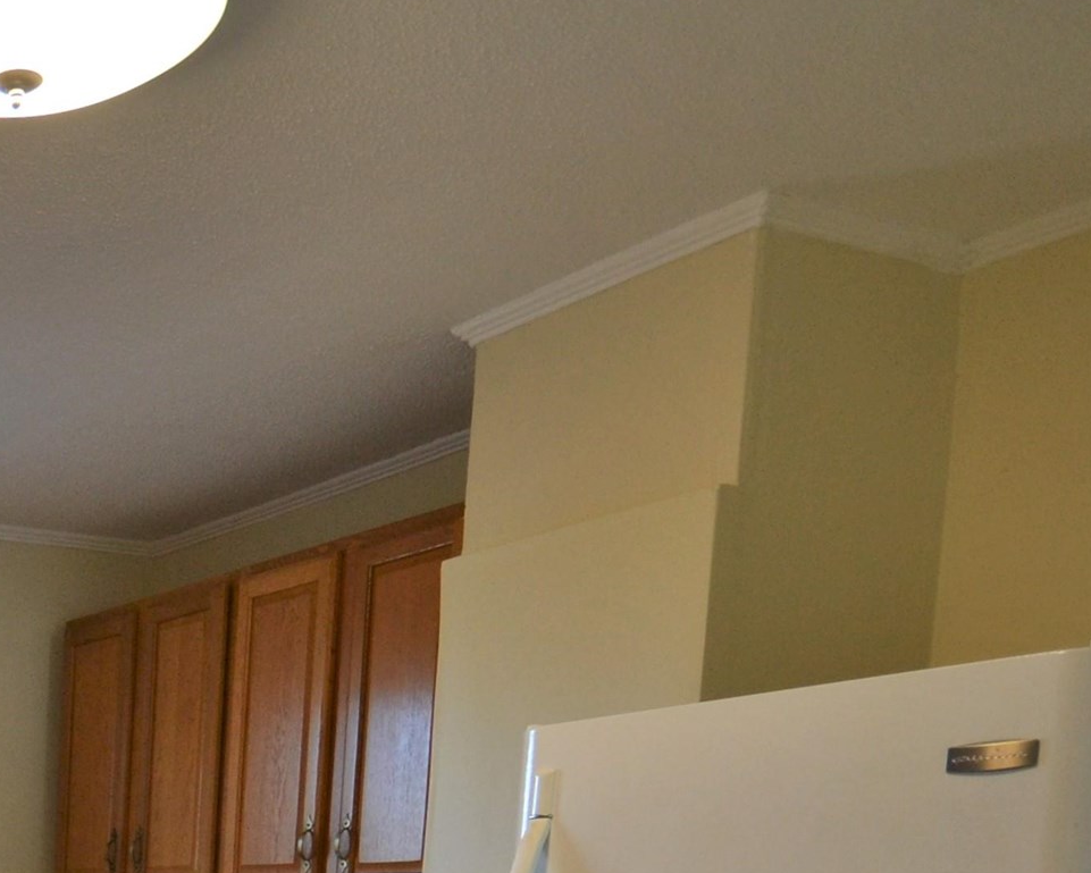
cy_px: 1068
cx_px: -193
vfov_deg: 28.7
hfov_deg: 33.9
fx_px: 1453
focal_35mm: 45
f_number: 5
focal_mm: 10
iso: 400
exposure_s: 1/100
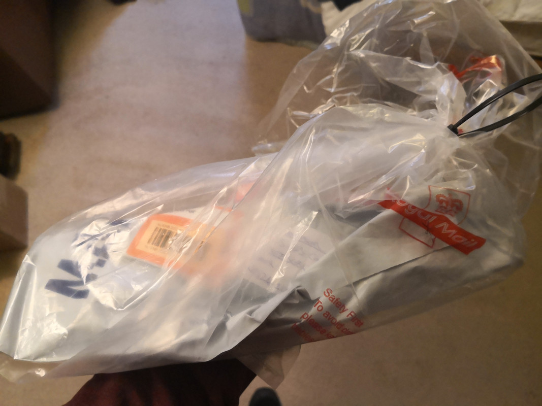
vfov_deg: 51.3
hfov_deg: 65.3
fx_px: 423
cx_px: 271
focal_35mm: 27
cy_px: 203
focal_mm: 3.95
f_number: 1.6
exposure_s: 1/20
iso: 400
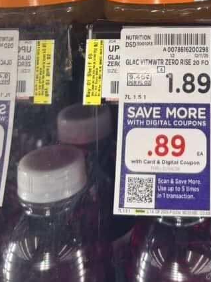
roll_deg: +2.2
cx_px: 188
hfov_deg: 24.5
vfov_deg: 29.0
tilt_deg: -3.0
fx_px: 471
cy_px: -52
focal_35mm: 58
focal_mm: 6.76
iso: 125
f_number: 1.78
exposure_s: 1/121
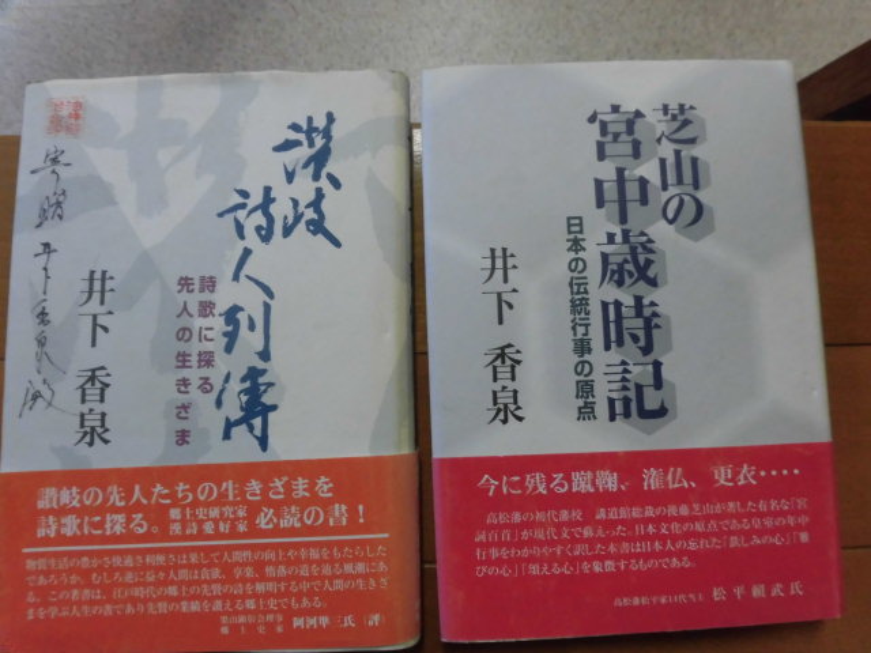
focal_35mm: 24
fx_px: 604
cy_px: 326
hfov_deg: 71.6
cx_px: 436
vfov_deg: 56.8
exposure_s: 1/40
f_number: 3.1
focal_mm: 4.3
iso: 320
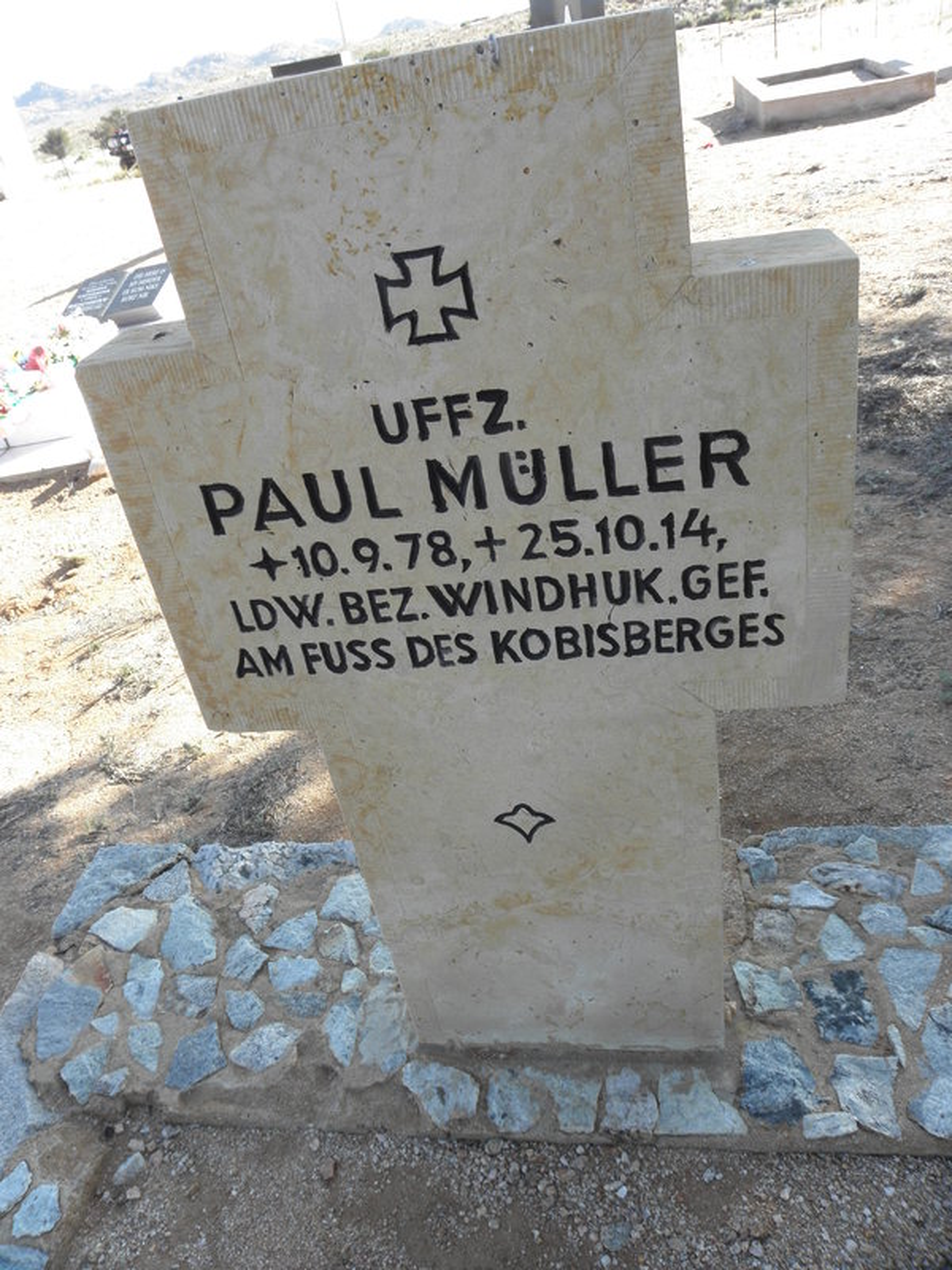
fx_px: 953
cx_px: 476
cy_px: 635
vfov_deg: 67.3
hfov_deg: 53.1
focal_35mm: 26
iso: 64
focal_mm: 4.6
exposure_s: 1/60
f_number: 5.6
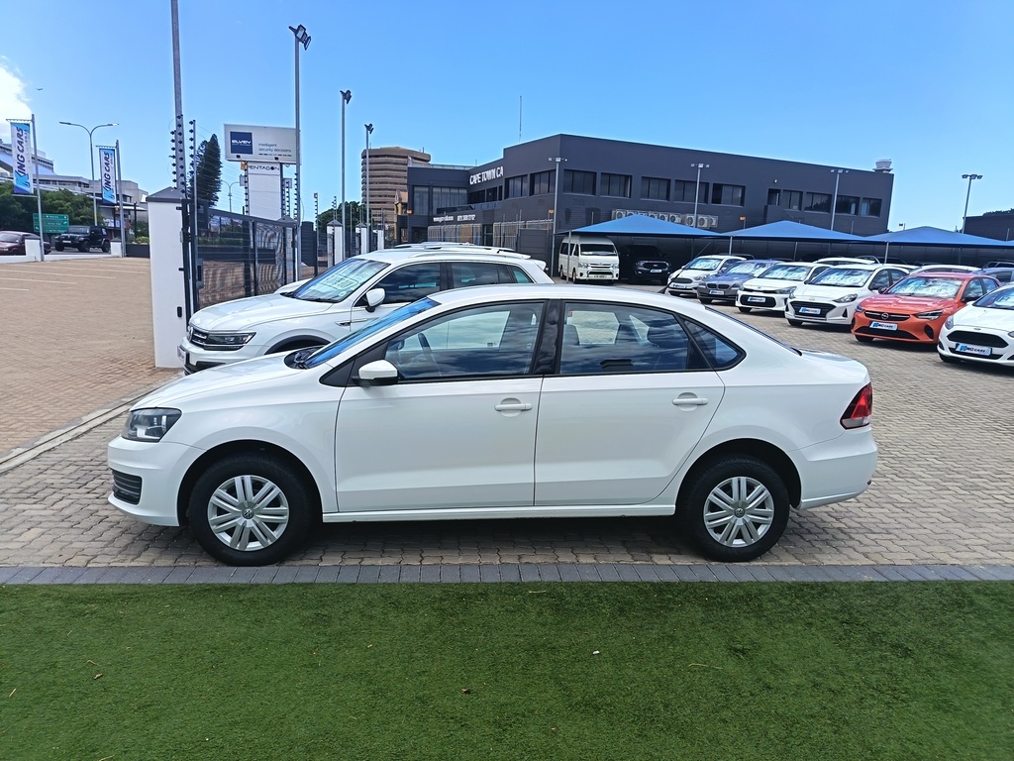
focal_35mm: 24
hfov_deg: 71.6
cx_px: 507
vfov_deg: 56.8
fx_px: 703
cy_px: 380
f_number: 1.75
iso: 100
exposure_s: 1/722
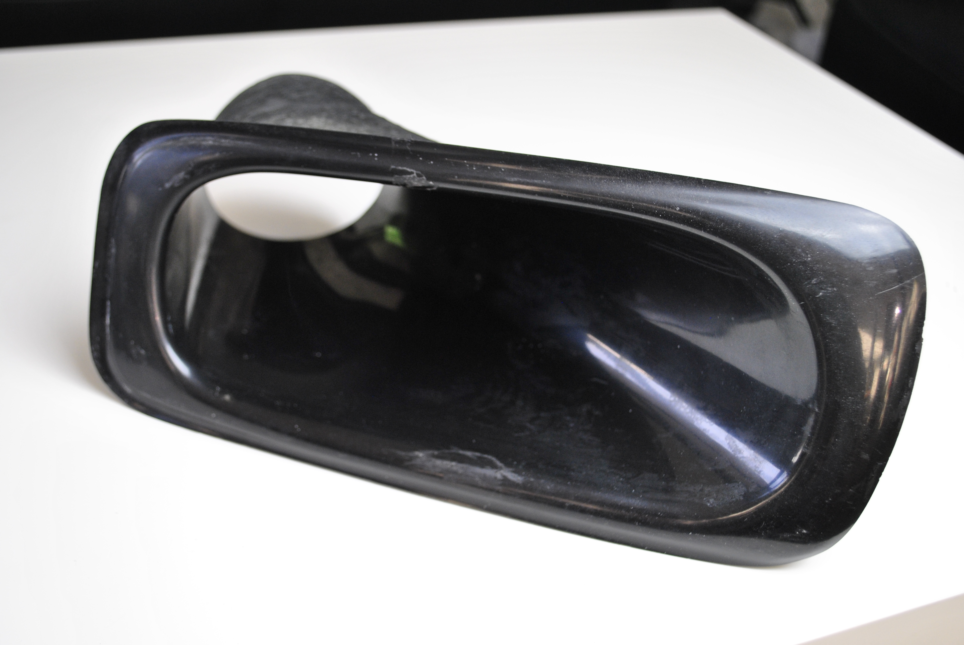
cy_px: 322
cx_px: 482
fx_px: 1126
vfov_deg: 32.0
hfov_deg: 46.3
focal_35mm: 42
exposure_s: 1/40
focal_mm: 28
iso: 400
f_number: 4.5
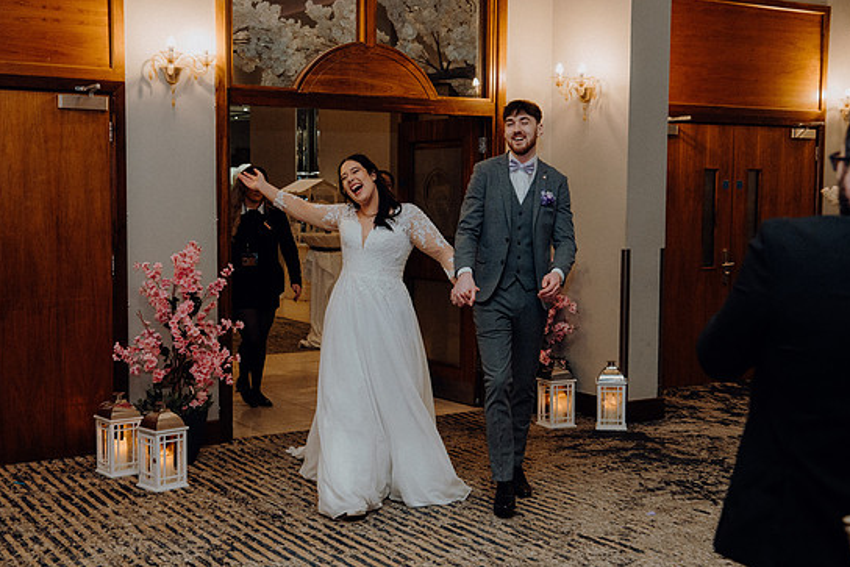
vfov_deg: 27.5
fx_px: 1157
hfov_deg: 40.3
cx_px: 423
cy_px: 301
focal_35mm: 49
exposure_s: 1/200
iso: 2500
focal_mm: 46
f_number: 3.5
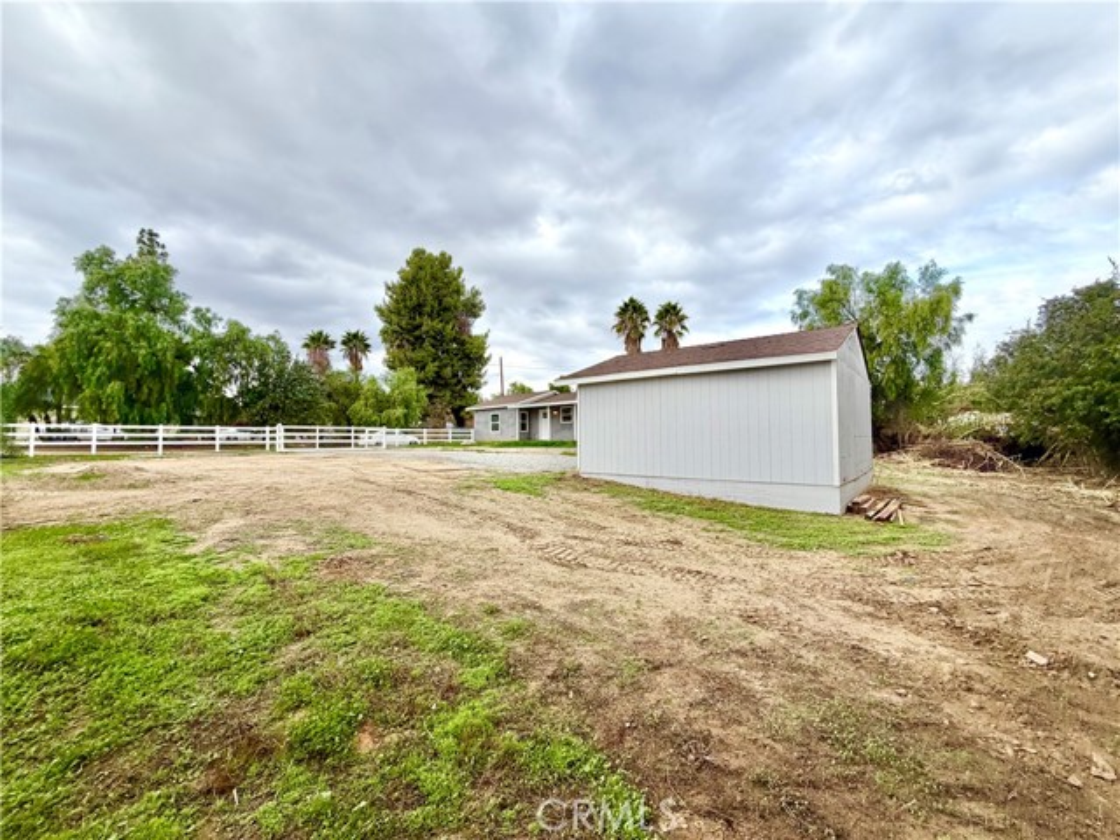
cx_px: 560
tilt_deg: +2.9
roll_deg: +1.1
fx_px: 453
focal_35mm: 14
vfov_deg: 85.7
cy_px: 420
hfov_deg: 102.1
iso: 40
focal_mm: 2.22
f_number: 2.2
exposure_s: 1/502
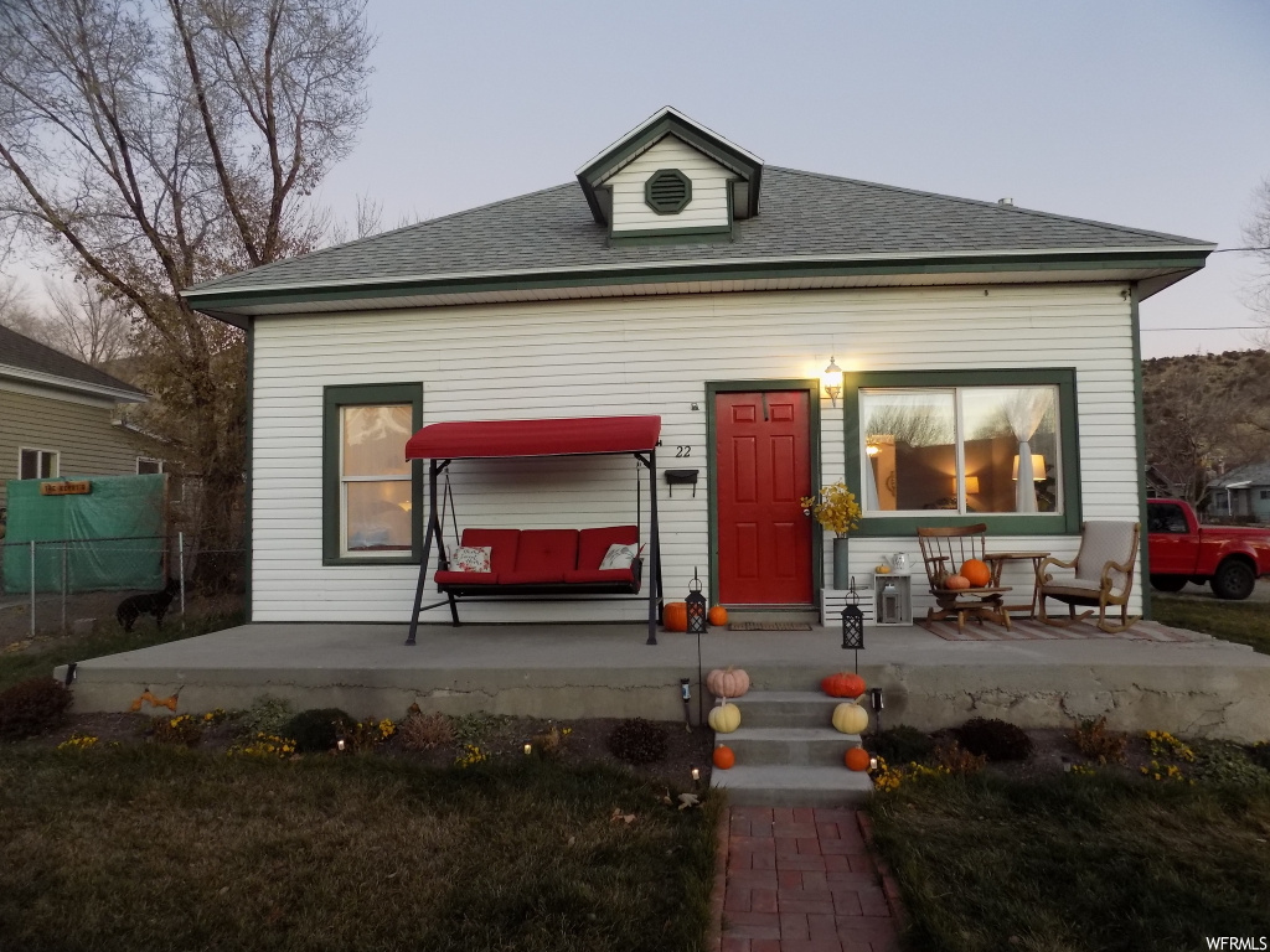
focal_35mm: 23
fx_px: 844
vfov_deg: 58.9
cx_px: 635
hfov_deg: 73.9
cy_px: 476
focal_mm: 4
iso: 180
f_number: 3.1
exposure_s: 1/30
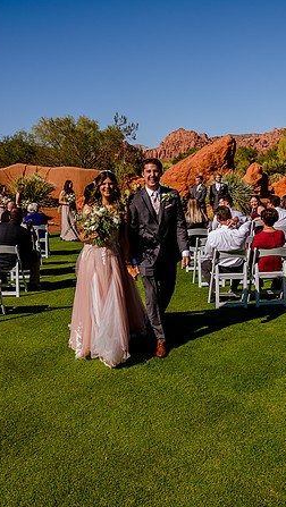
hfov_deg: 29.7
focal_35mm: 40
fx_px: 538
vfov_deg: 50.5
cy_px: 254
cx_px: 136
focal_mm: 38
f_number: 10
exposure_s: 1/320
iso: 125
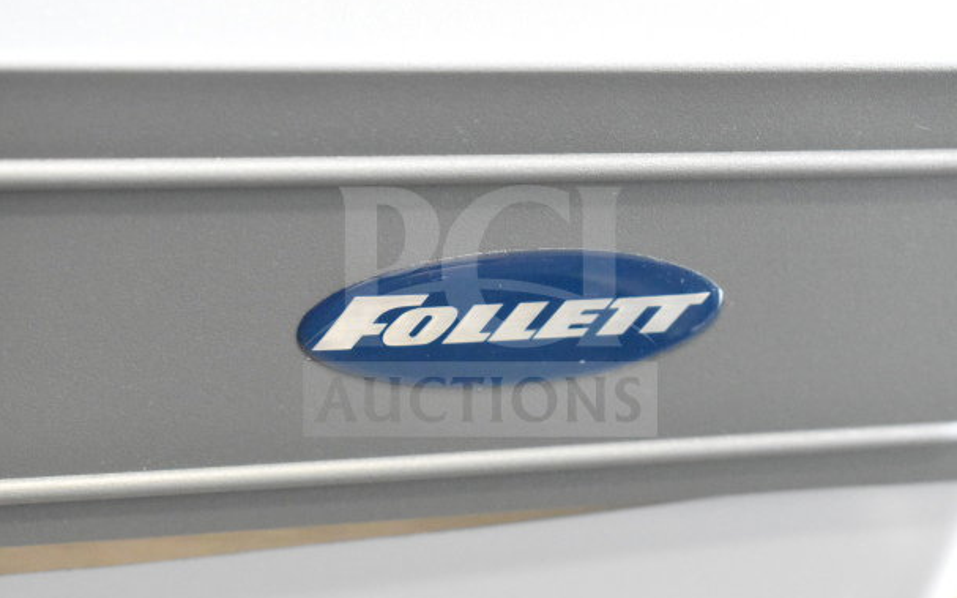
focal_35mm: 85
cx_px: 479
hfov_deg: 24.5
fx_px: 2204
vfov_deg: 15.4
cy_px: 312
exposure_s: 1/100
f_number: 5.6
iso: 14400
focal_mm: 55
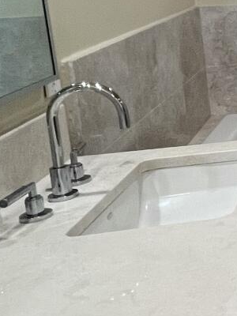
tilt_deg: -8.8
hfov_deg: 14.2
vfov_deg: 28.7
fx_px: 593
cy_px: 36
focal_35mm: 65
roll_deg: +0.6
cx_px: 586
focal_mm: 1.57
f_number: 1.8
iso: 200
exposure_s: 1/120
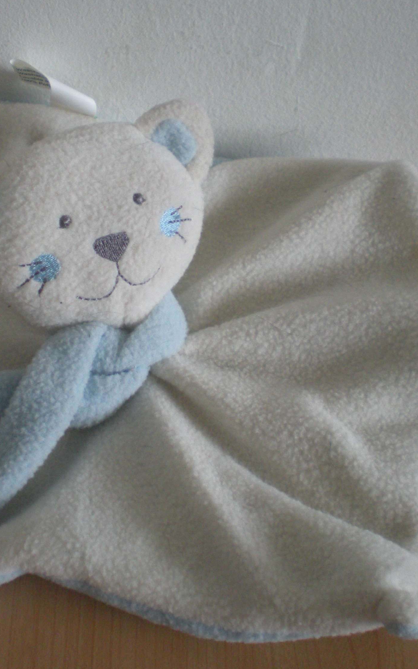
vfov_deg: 34.5
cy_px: 302
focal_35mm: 59
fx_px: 1075
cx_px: 148
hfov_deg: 21.9
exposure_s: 1/24
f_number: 3.1
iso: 200
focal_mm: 6.3
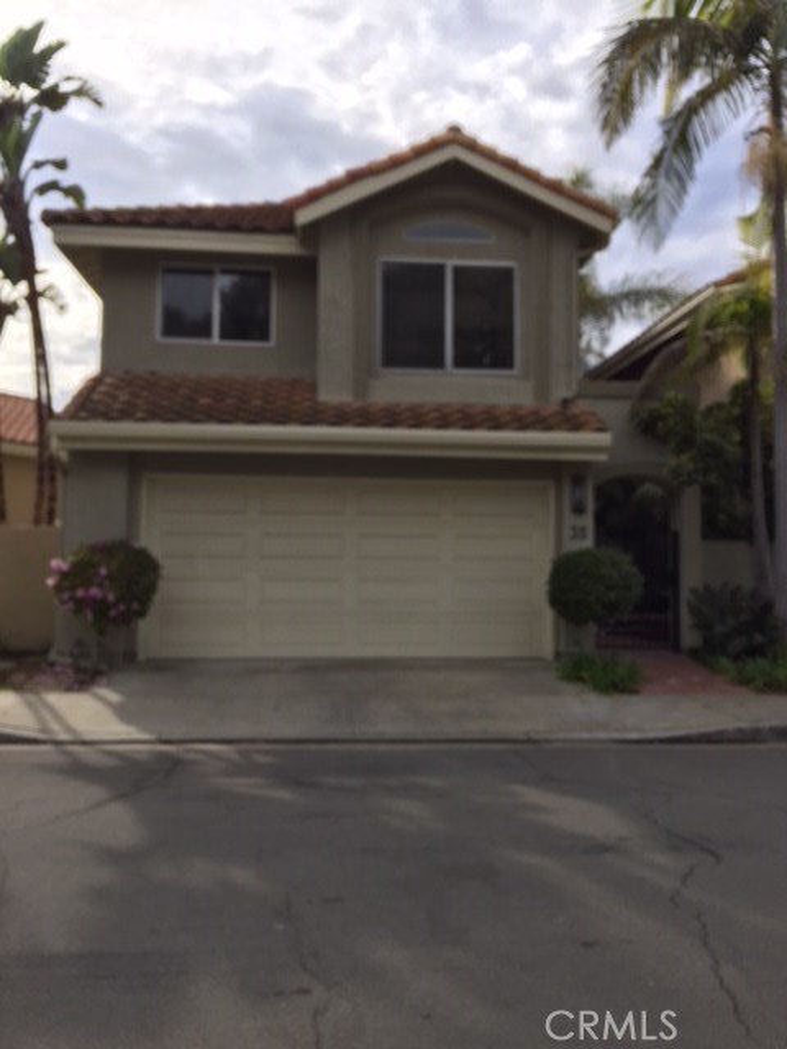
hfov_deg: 48.2
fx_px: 879
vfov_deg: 61.7
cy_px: 524
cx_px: 394
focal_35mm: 29
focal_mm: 4.15
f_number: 2.2
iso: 32
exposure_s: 1/1522
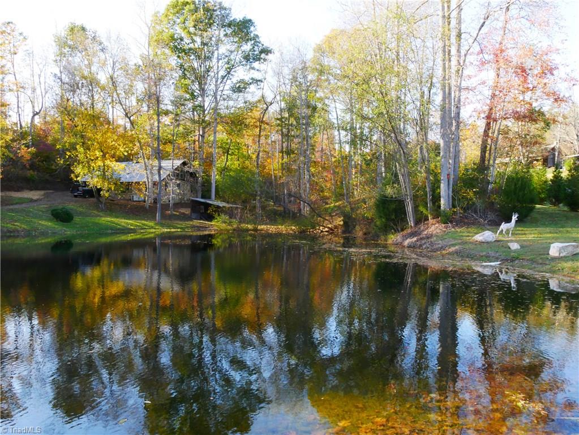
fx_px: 469
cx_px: 290
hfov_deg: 63.4
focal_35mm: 28
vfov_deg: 49.8
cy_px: 218
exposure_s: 1/60
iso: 1000
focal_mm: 14
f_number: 14
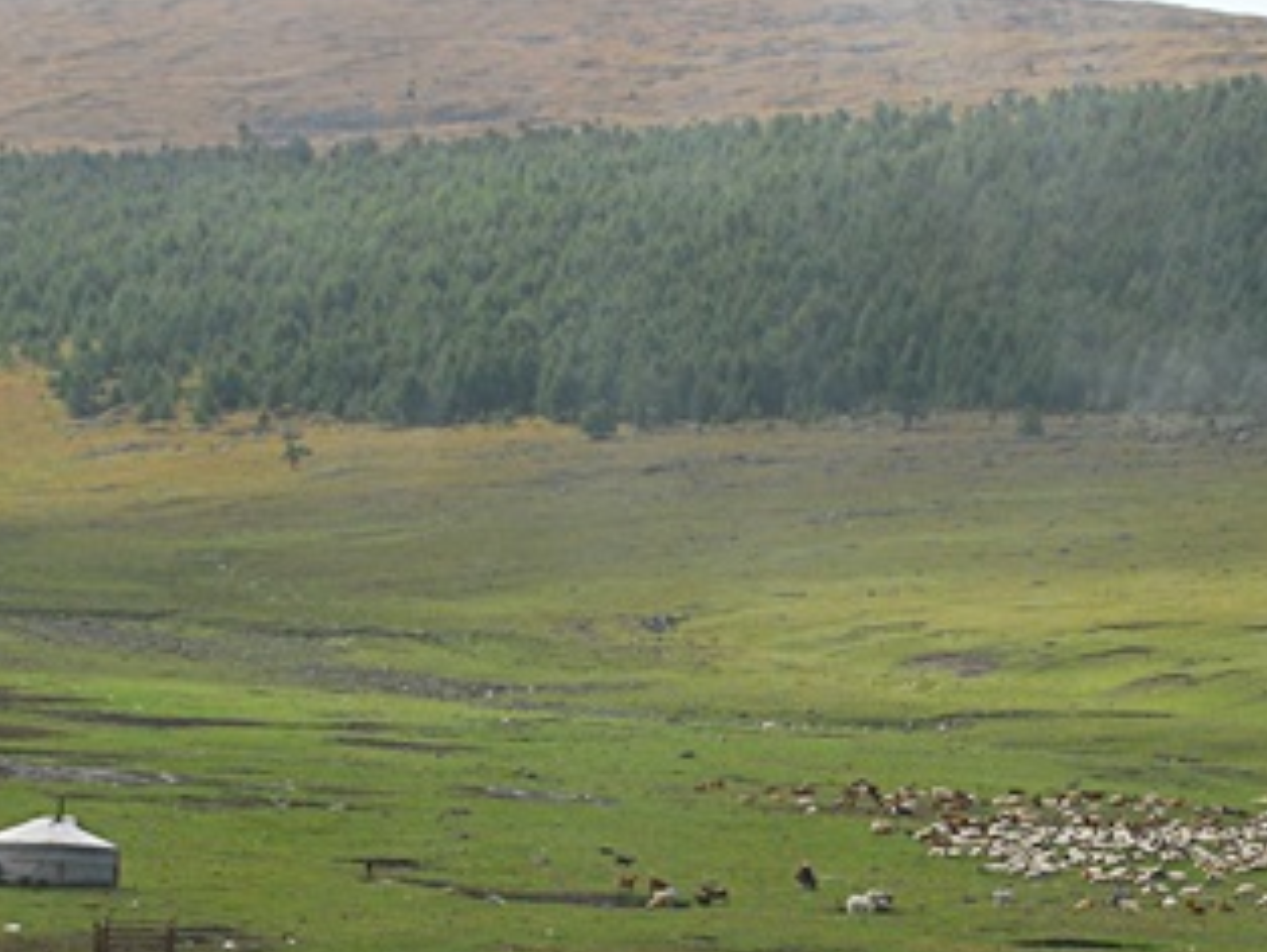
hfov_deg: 13.4
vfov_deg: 10.1
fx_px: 5385
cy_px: 839
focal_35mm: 147
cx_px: 823
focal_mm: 40
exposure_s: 1/1000
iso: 400
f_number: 5.6
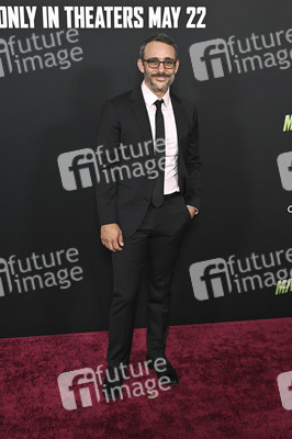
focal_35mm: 45
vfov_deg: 43.6
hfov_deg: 29.8
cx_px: 146
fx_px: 548
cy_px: 220
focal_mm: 45
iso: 2000
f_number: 6.3
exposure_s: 1/320
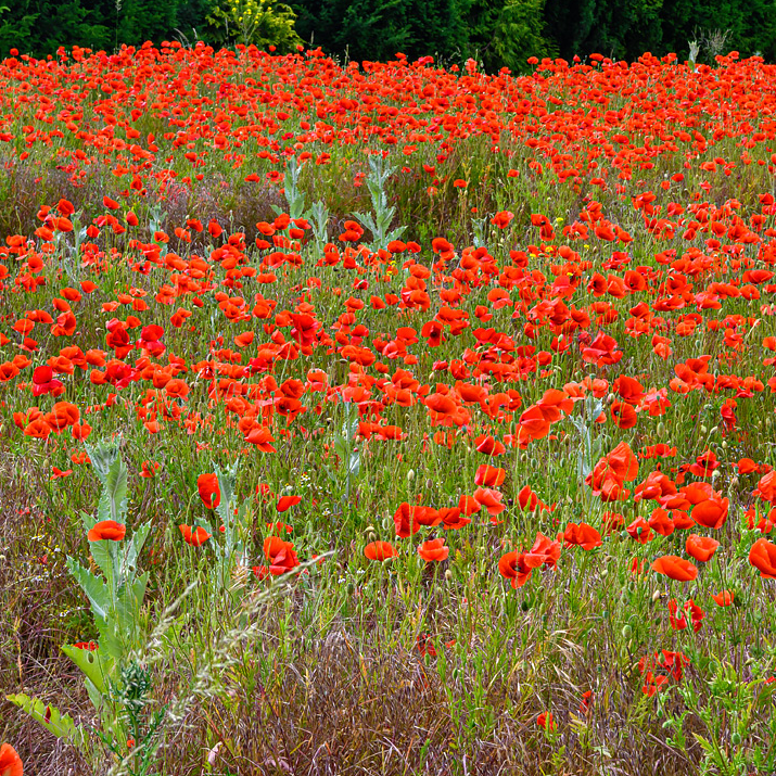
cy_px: 369
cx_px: 587
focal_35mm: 107
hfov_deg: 16.2
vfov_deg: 16.3
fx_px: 2714
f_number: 10
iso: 200
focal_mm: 50
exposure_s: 1/250
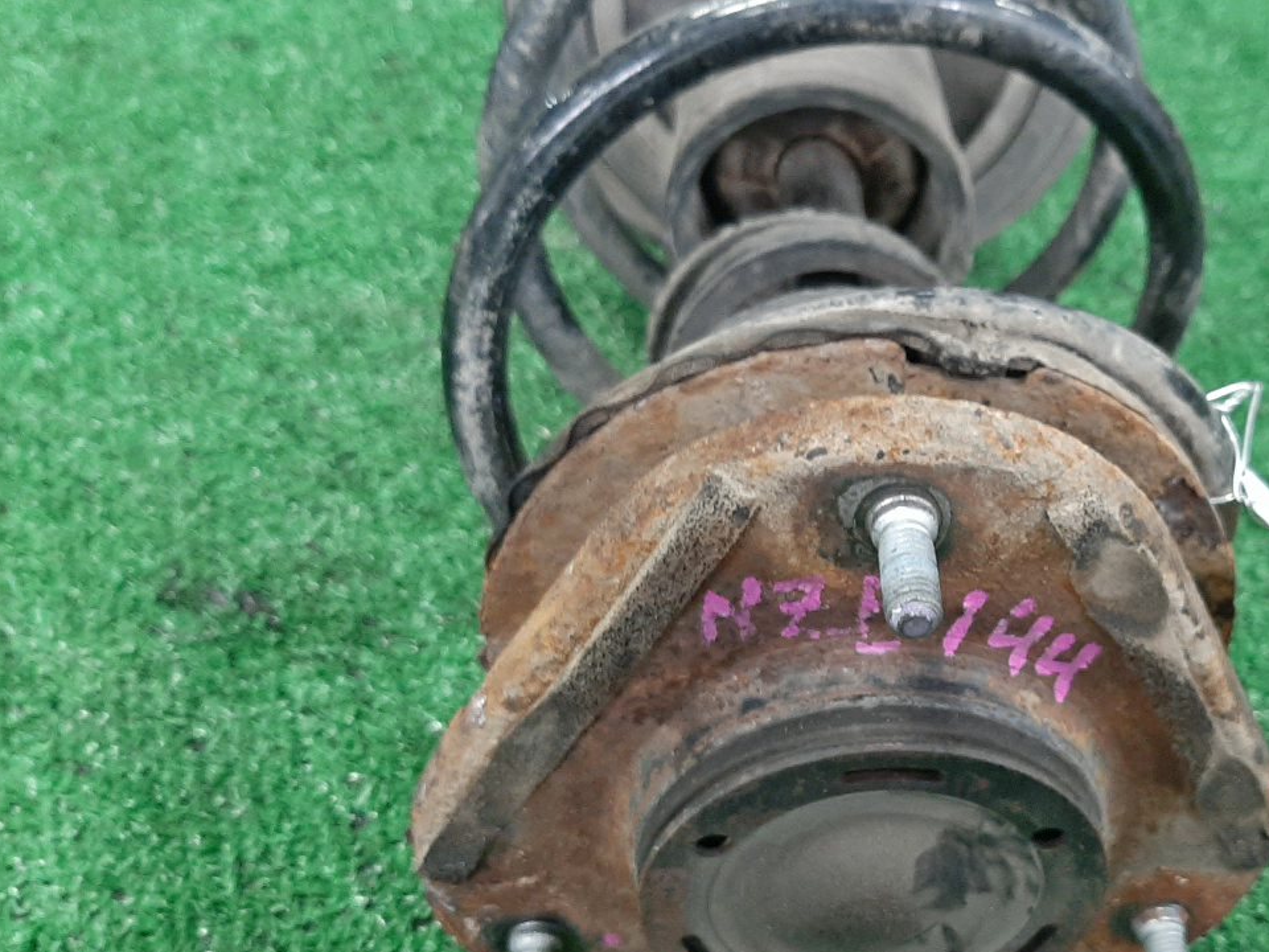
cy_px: 586
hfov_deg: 46.4
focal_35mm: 39
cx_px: 925
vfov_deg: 36.6
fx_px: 1430
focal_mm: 3.93
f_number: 1.7
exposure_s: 1/33
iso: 215
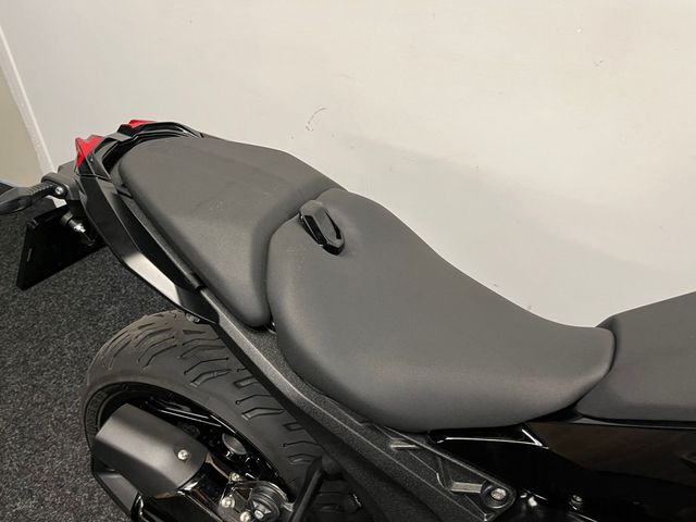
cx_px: 348
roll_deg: -1.2
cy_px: 261
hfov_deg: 67.3
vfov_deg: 53.1
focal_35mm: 26
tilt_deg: -39.5
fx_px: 523
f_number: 1.6
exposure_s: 1/50
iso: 100
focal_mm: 5.1
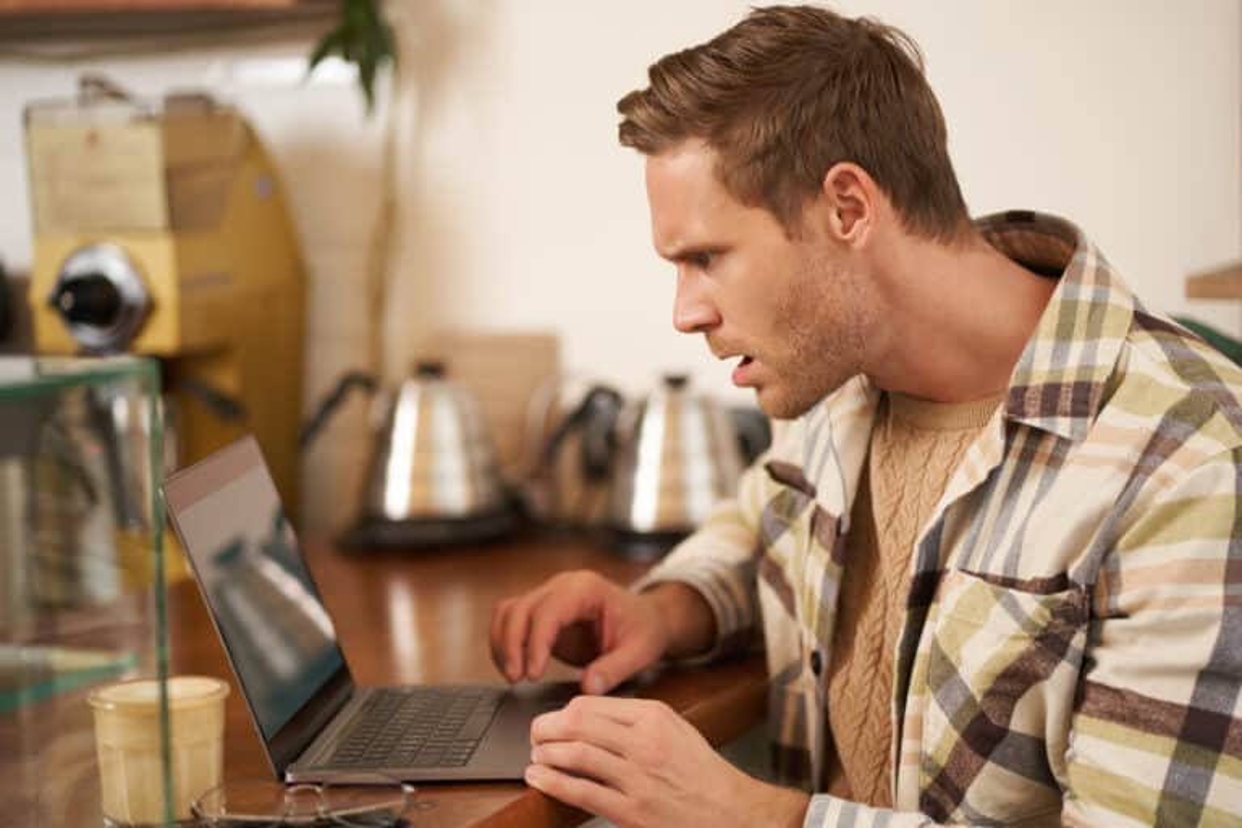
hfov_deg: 23.9
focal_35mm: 85
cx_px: 621
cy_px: 414
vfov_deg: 16.1
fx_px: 2932
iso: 320
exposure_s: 1/125
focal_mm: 85
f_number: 2
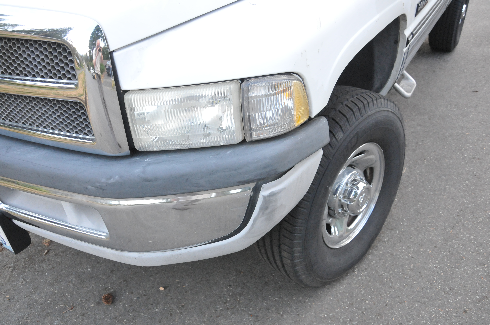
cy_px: 162
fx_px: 428
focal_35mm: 32
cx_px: 245
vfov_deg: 41.6
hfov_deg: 59.6
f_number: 5
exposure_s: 1/100
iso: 1600
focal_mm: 21
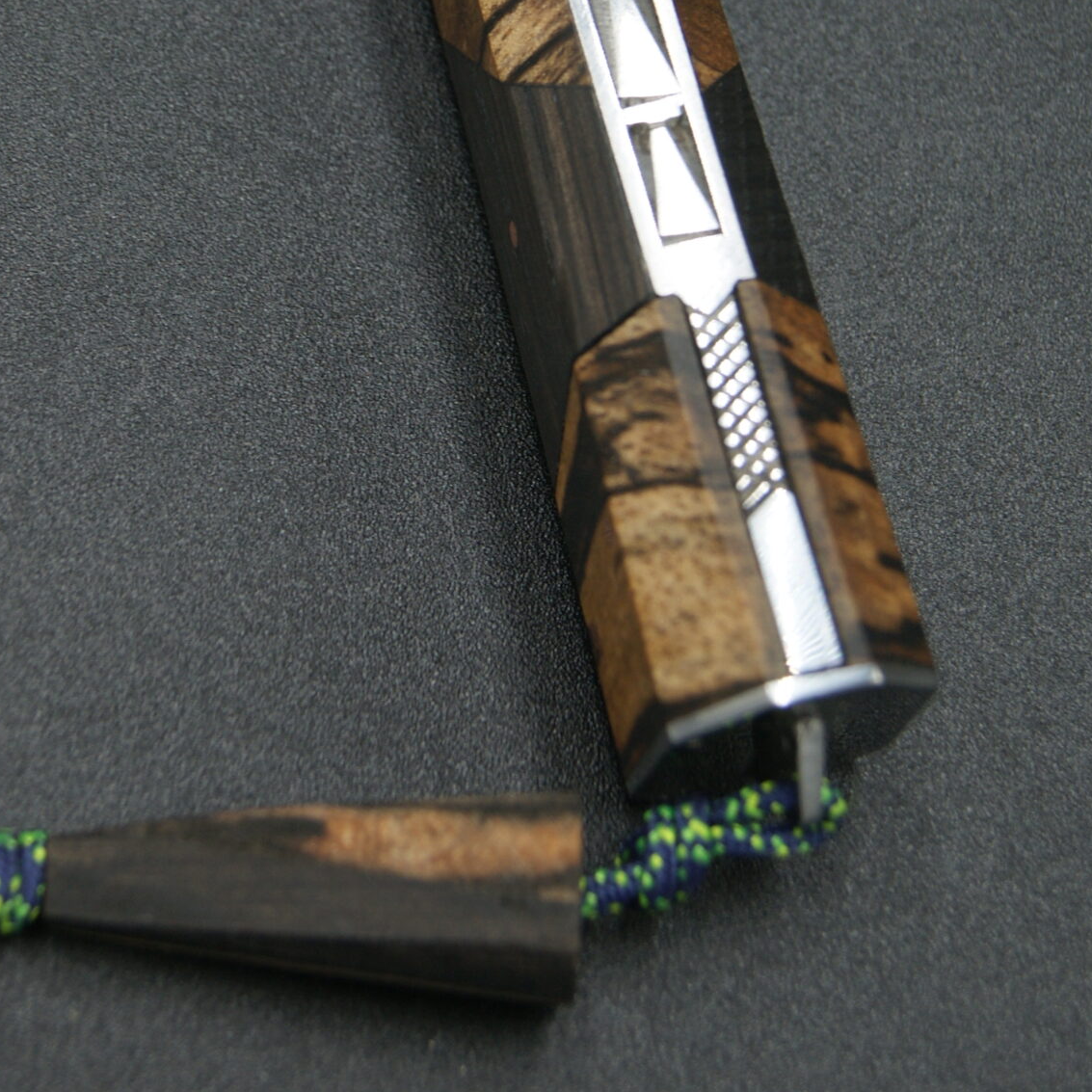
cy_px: 145
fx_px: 3603
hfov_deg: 17.2
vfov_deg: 17.0
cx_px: 386
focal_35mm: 101
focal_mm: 35
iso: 100
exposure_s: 1/60
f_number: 5
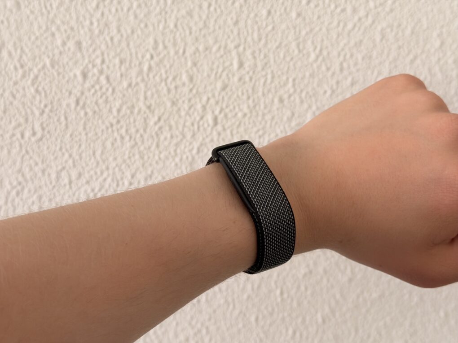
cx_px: 229
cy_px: 172
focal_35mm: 48
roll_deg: +1.6
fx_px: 635
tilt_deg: -14.0
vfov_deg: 30.3
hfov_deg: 39.7
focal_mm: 6.76
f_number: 1.78
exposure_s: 1/121
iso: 80
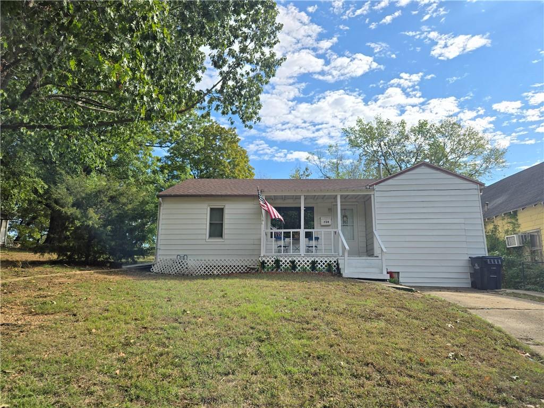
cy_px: 204
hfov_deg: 73.9
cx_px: 272
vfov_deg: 58.9
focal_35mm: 23
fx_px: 361
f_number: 1.8
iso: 25
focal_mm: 5.4
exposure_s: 1/1844
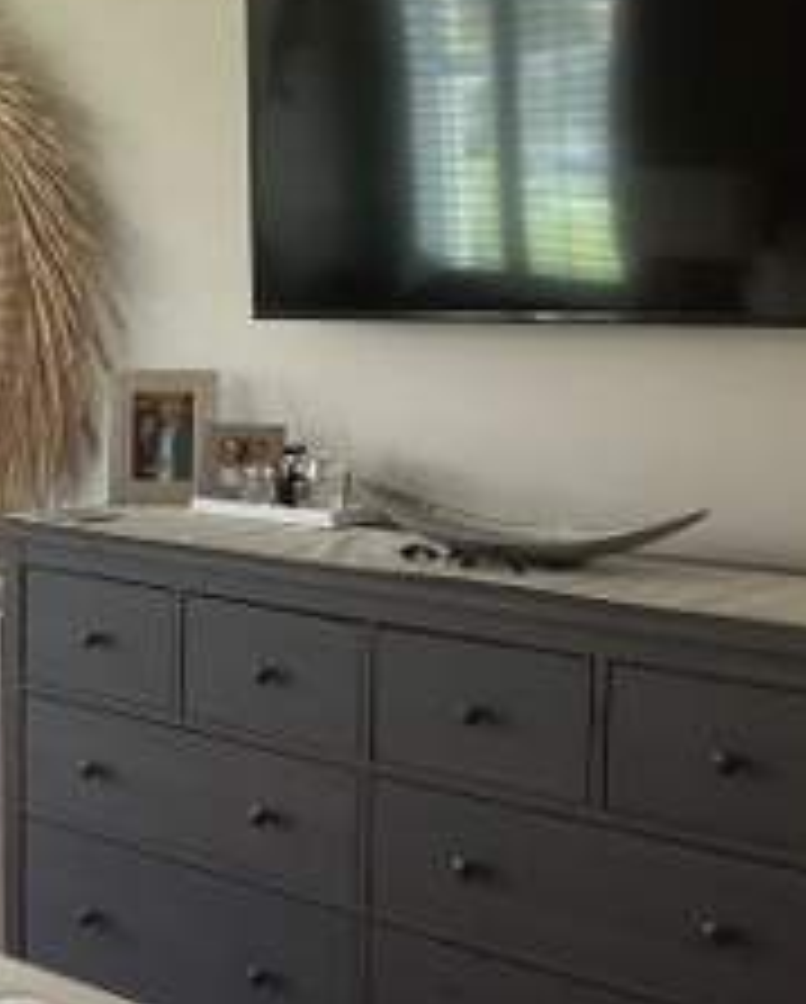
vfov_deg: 29.1
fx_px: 1934
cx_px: -77
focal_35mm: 65
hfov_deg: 22.3
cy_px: 527
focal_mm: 3.3
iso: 160
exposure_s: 1/60
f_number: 2.4
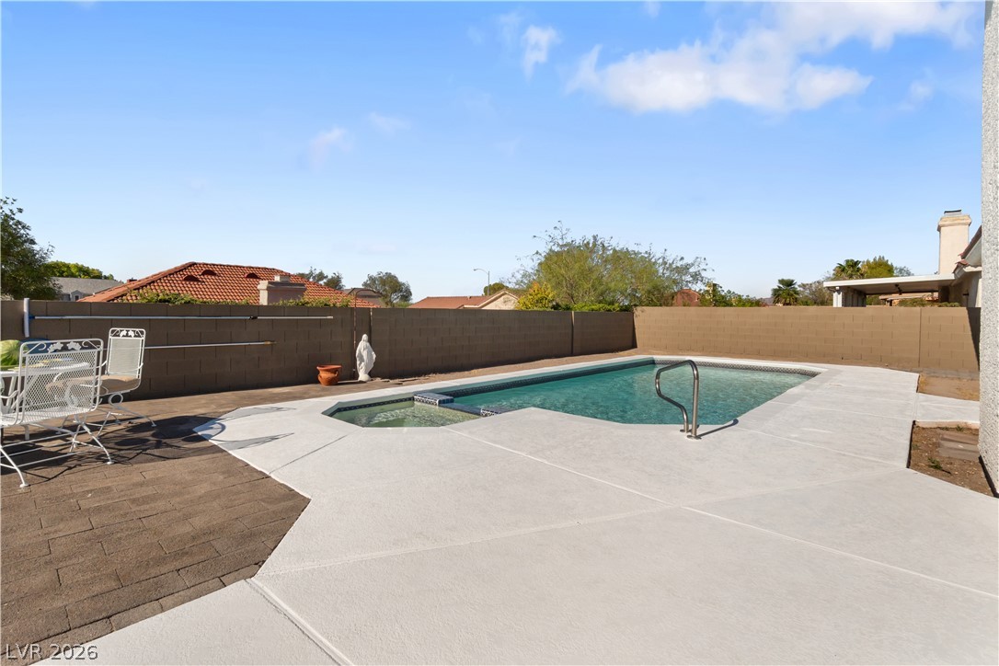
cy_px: 333
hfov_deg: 95.0
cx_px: 500
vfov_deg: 72.1
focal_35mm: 16
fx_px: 458
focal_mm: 11
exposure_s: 1/3200
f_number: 8
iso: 400
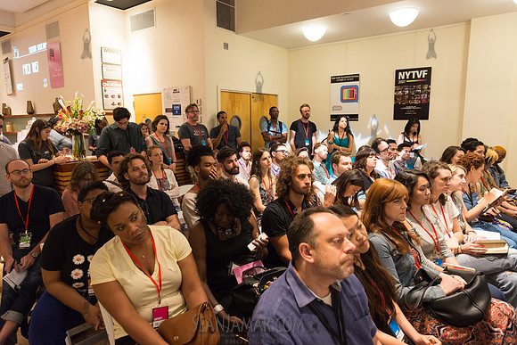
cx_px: 258
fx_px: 345
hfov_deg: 73.7
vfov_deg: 53.2
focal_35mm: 24
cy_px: 172
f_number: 4
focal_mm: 24
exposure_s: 1/100
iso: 3200
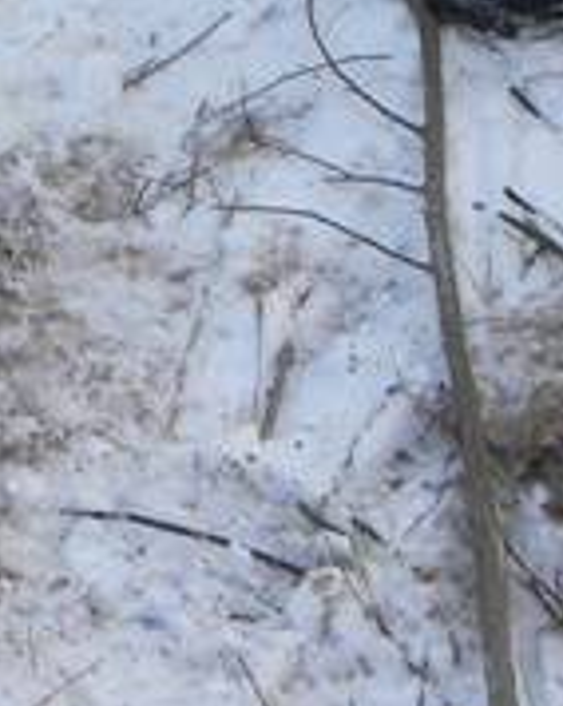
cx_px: -575
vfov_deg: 11.7
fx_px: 3046
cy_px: -765
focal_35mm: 146
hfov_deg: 9.8
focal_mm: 4.6
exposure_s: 1/134
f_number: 3.5
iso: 64
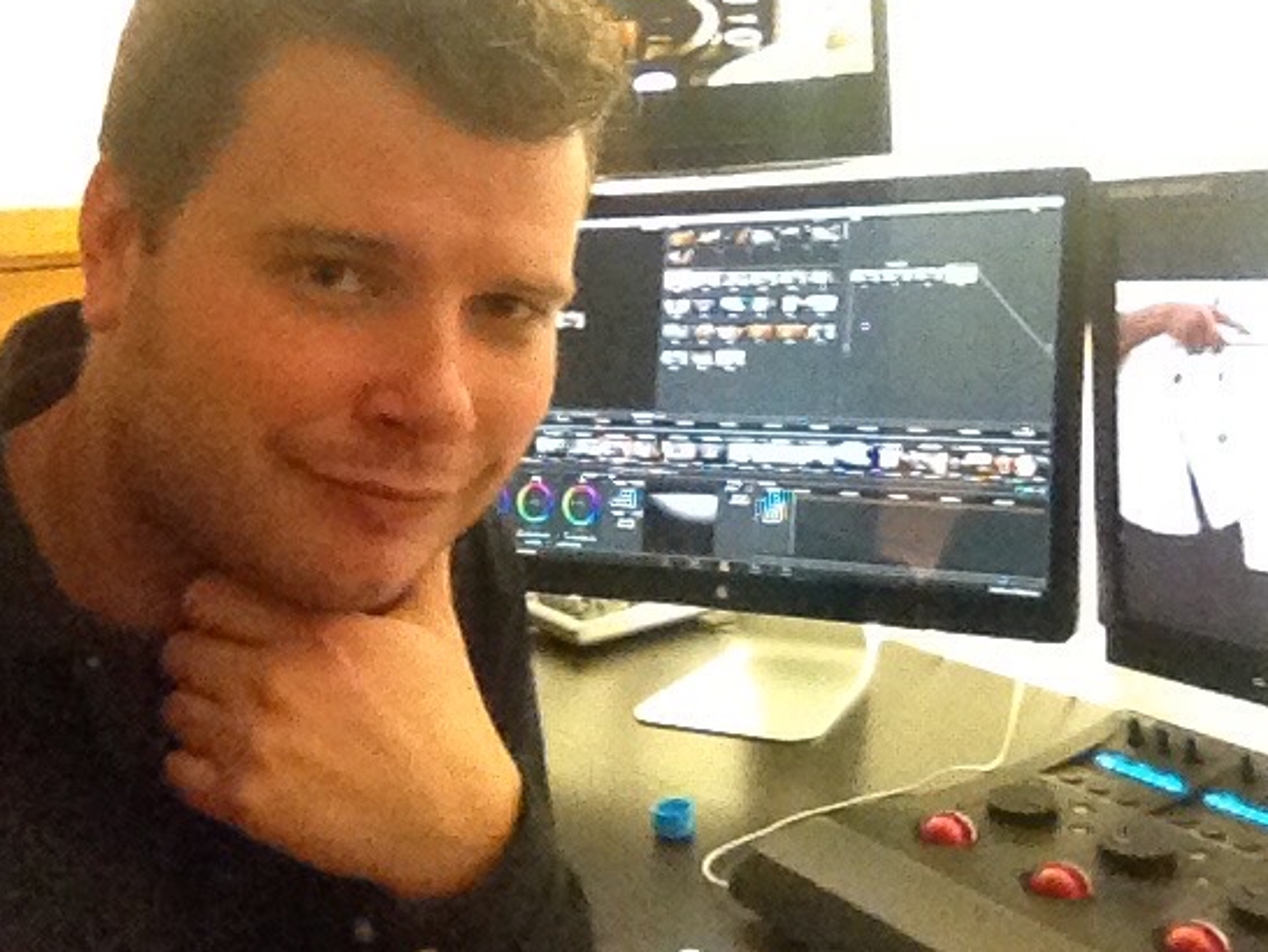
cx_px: 734
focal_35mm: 41
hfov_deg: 45.6
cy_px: 416
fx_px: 1503
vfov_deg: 35.1
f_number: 2.4
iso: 1000
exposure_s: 1/30
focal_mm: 1.85
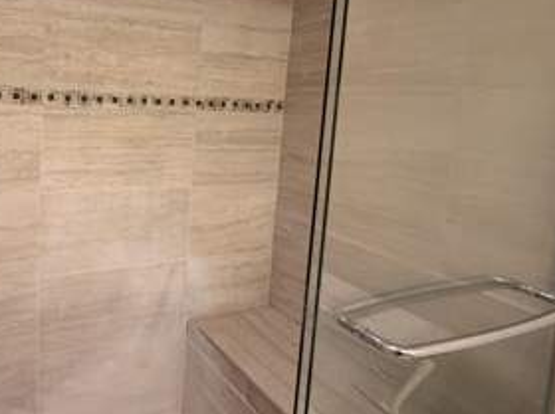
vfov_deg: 55.5
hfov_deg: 64.2
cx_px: 97
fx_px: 384
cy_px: 138
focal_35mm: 24
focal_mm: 2.22
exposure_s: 1/60
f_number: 2.2
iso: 200
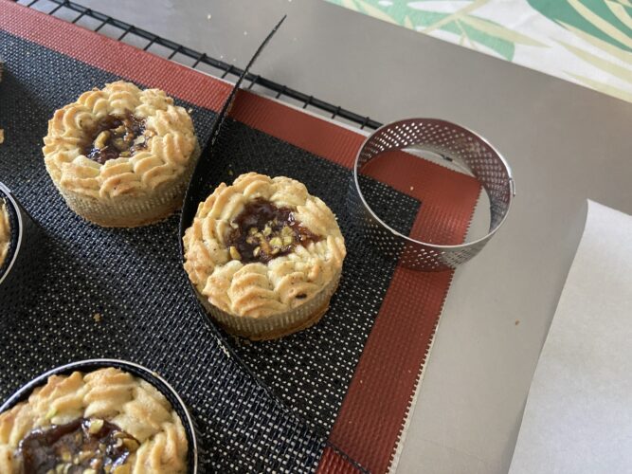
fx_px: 475
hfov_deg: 67.3
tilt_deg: -61.7
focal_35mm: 26
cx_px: 316
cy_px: 237
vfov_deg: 53.0
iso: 500
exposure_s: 1/42
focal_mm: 4.25
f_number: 1.8
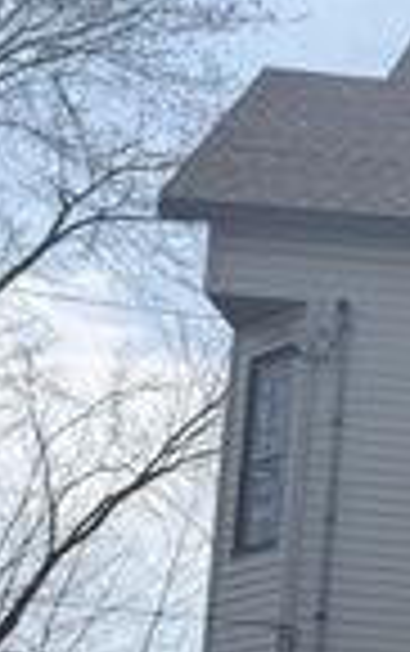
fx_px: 2086
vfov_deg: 15.9
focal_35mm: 117
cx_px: 928
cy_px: 1050
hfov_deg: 10.0
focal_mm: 6.76
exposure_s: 1/9091
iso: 100
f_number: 1.78
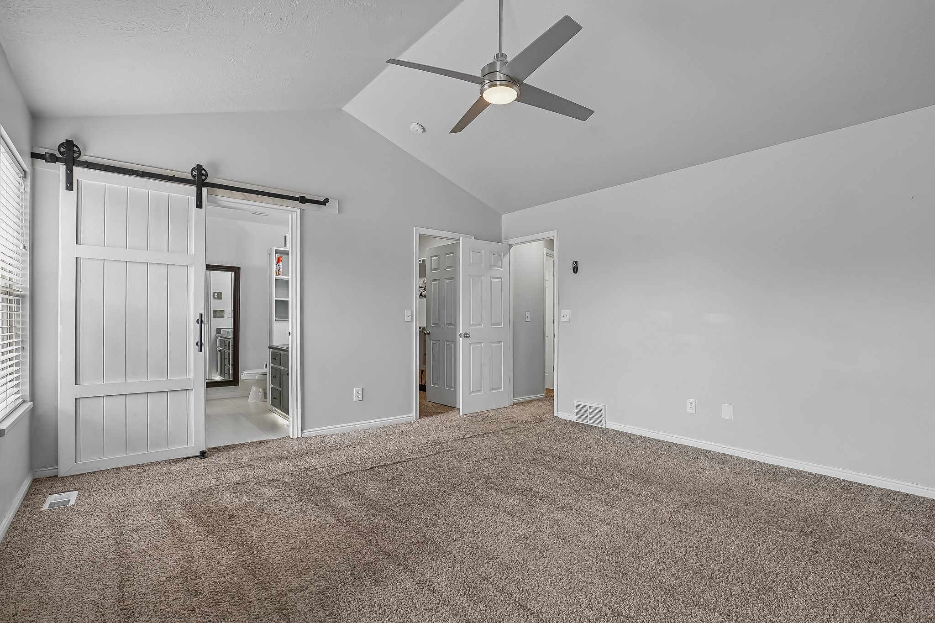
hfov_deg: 96.7
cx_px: 468
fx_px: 415
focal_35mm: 16
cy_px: 312
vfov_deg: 73.7
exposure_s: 1/15
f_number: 8
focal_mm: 16
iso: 400
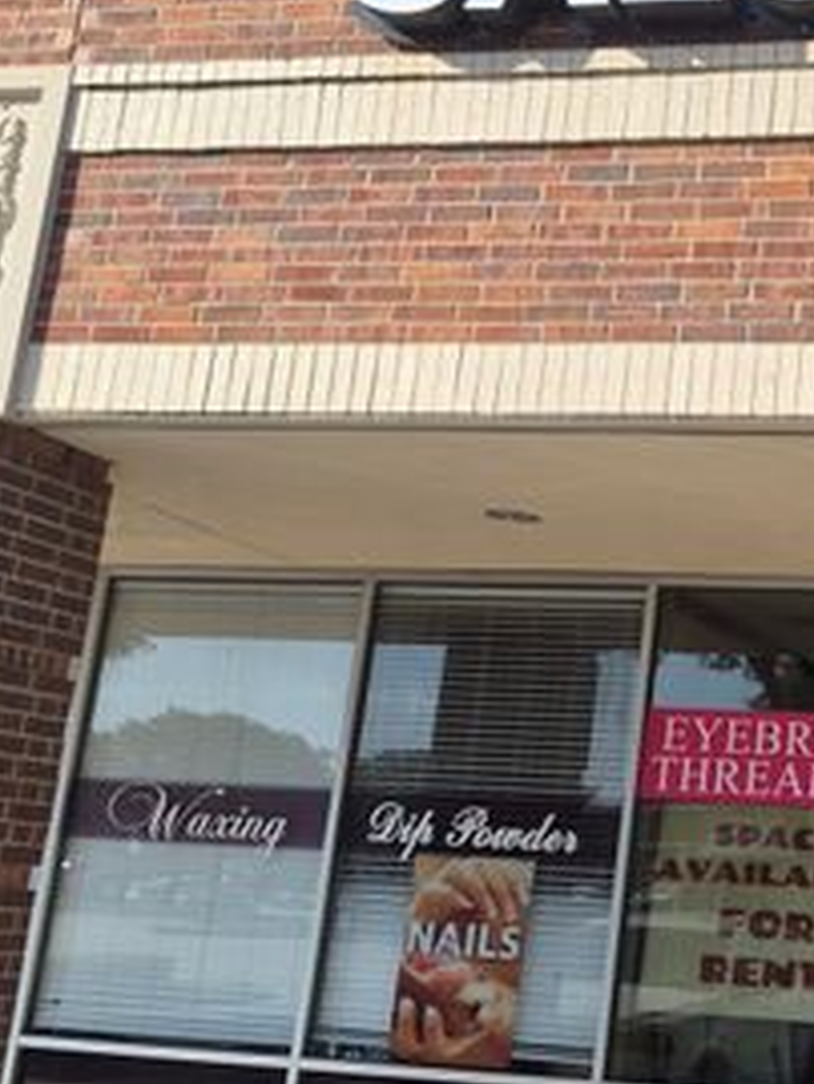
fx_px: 1786
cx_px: 971
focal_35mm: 57
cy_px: 381
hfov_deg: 23.5
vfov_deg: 33.5
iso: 80
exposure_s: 1/3728
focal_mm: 5.4
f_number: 1.8
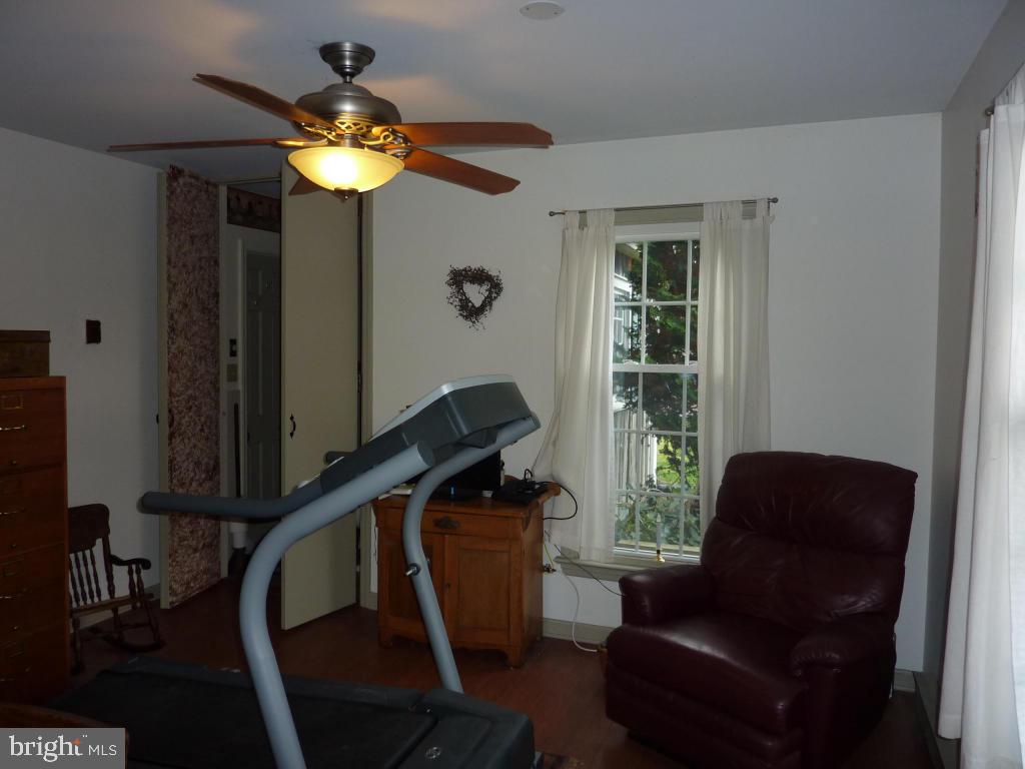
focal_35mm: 25
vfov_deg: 54.9
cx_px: 512
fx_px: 740
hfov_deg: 69.4
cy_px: 384
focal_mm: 4.1
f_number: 3.3
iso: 125
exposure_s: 1/60
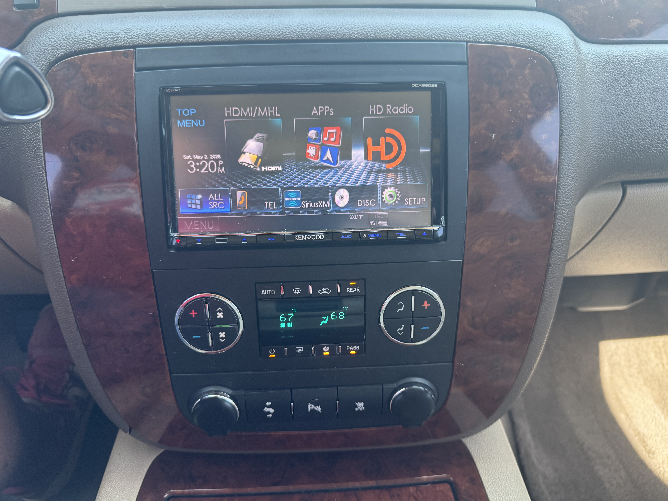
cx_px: 334
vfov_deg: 56.8
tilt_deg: -31.9
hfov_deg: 71.6
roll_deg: +1.5
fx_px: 463
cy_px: 250
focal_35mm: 24
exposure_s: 1/93
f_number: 1.78
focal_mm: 6.76
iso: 200
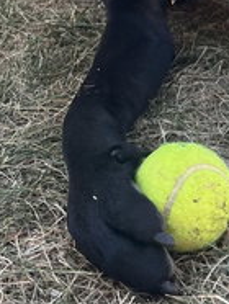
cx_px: 137
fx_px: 818
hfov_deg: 15.9
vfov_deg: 20.0
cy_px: -37
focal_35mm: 93
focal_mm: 5.1
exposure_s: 1/200
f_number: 1.6
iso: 40
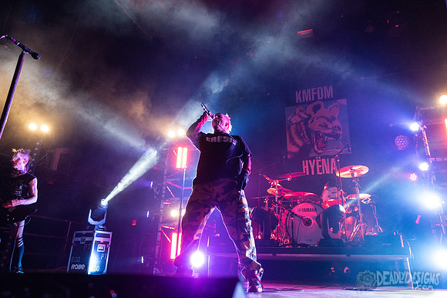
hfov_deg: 69.7
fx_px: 321
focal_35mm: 26
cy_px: 138
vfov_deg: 49.8
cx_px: 237
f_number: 3.2
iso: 3200
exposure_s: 1/320
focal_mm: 24
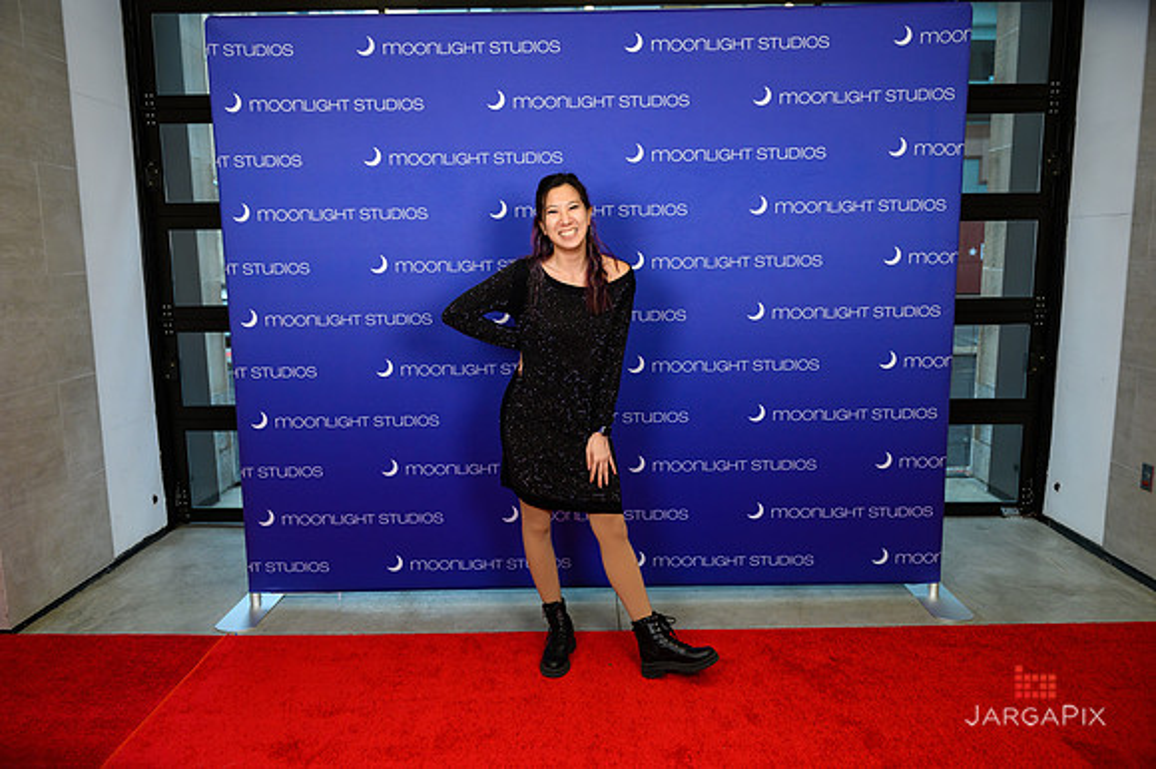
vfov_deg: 49.5
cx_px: 578
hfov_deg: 69.4
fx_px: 834
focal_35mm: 26
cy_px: 384
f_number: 5
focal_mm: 26
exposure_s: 1/320
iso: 1000
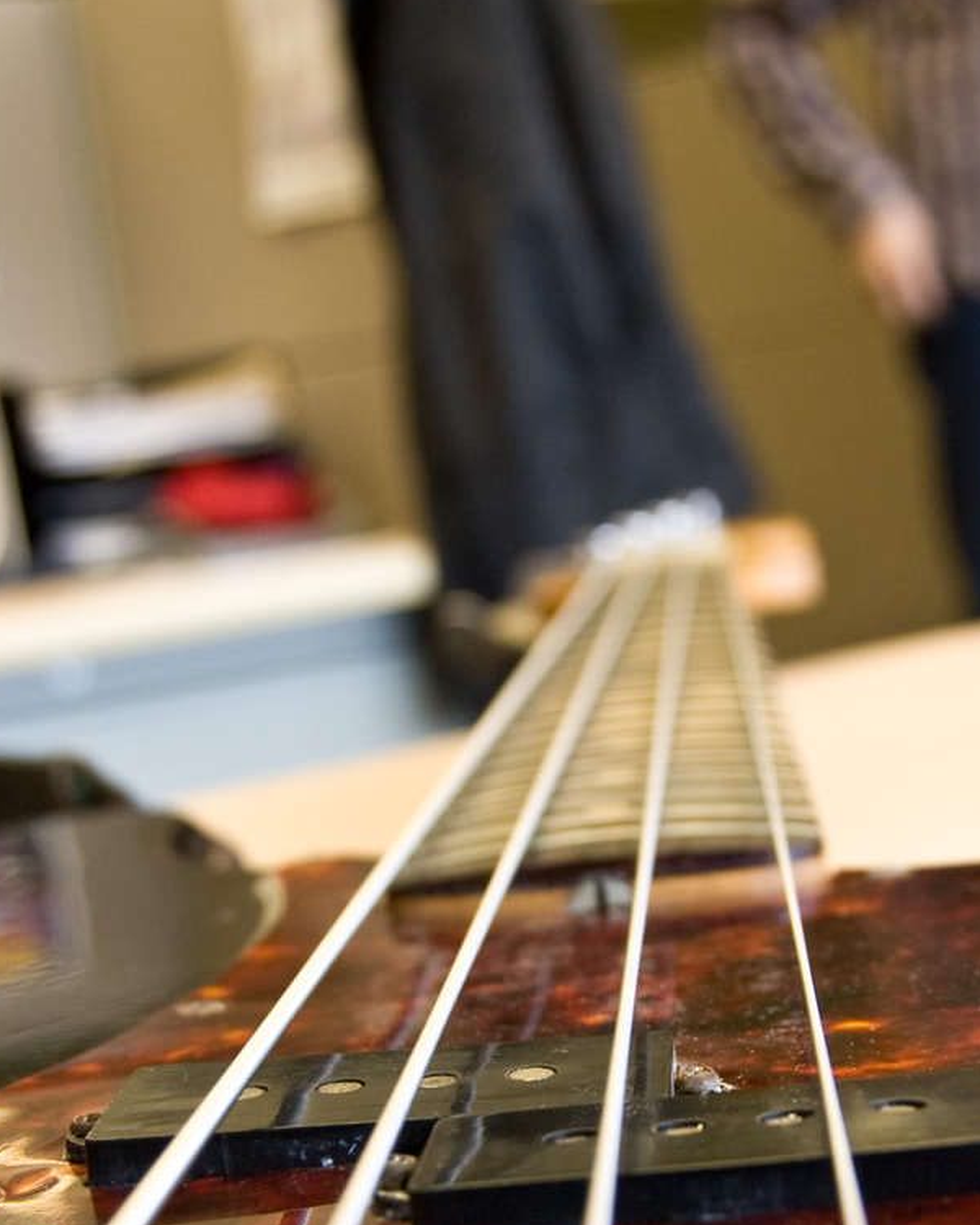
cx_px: 562
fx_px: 2828
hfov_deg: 19.6
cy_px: 933
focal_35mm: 78
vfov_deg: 24.2
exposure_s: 1/30
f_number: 5.6
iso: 400
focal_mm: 26
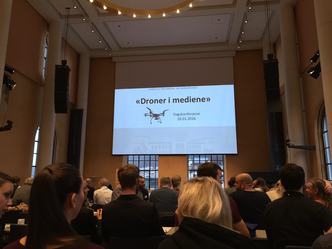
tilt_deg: +11.2
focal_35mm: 29
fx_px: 278
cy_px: 124
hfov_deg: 61.7
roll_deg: +0.6
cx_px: 166
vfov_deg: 48.2
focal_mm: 4.15
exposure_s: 1/33
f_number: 2.2
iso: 50
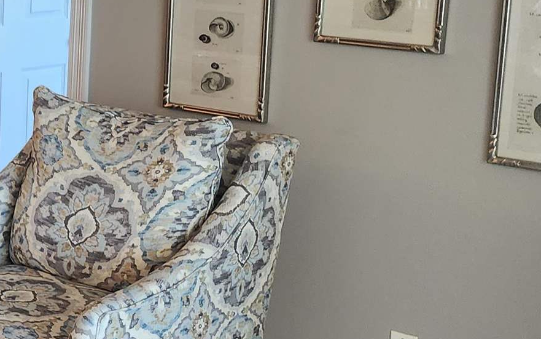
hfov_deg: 21.5
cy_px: 170
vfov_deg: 15.4
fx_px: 1253
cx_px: -201
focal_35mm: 85
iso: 320
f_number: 1.8
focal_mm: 6.4
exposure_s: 1/120
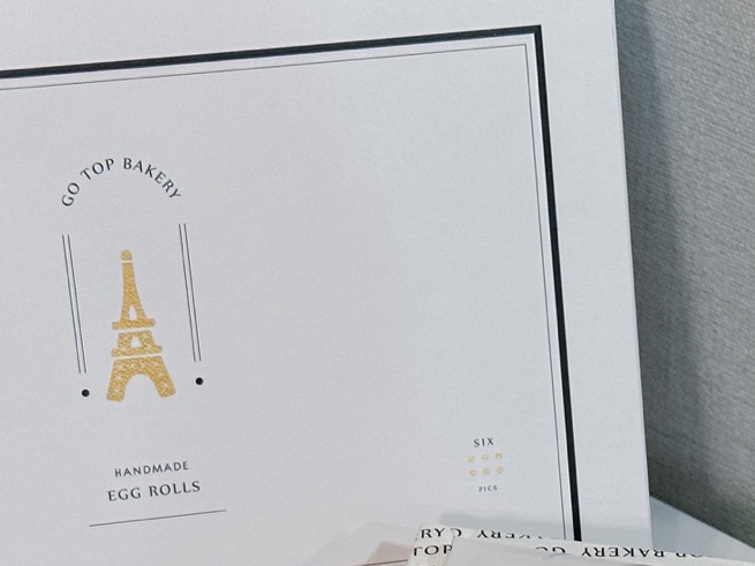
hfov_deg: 14.9
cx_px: 572
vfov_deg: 11.1
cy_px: 611
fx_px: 2878
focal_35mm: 132
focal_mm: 6.86
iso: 125
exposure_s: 1/60
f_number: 1.8
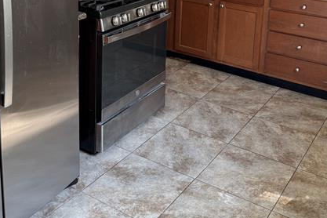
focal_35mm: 46
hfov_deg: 42.7
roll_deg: -2.0
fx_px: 418
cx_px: 170
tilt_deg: -13.4
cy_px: -4
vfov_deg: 27.4
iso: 100
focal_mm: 6.76
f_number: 1.78
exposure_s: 1/60
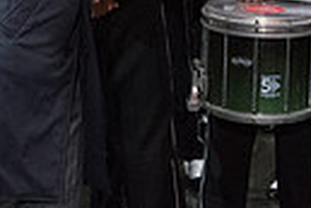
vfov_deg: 9.4
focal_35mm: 139
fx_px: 1201
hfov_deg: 14.7
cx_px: 229
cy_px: -180
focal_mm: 31
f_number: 2.8
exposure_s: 1/4000
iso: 10000
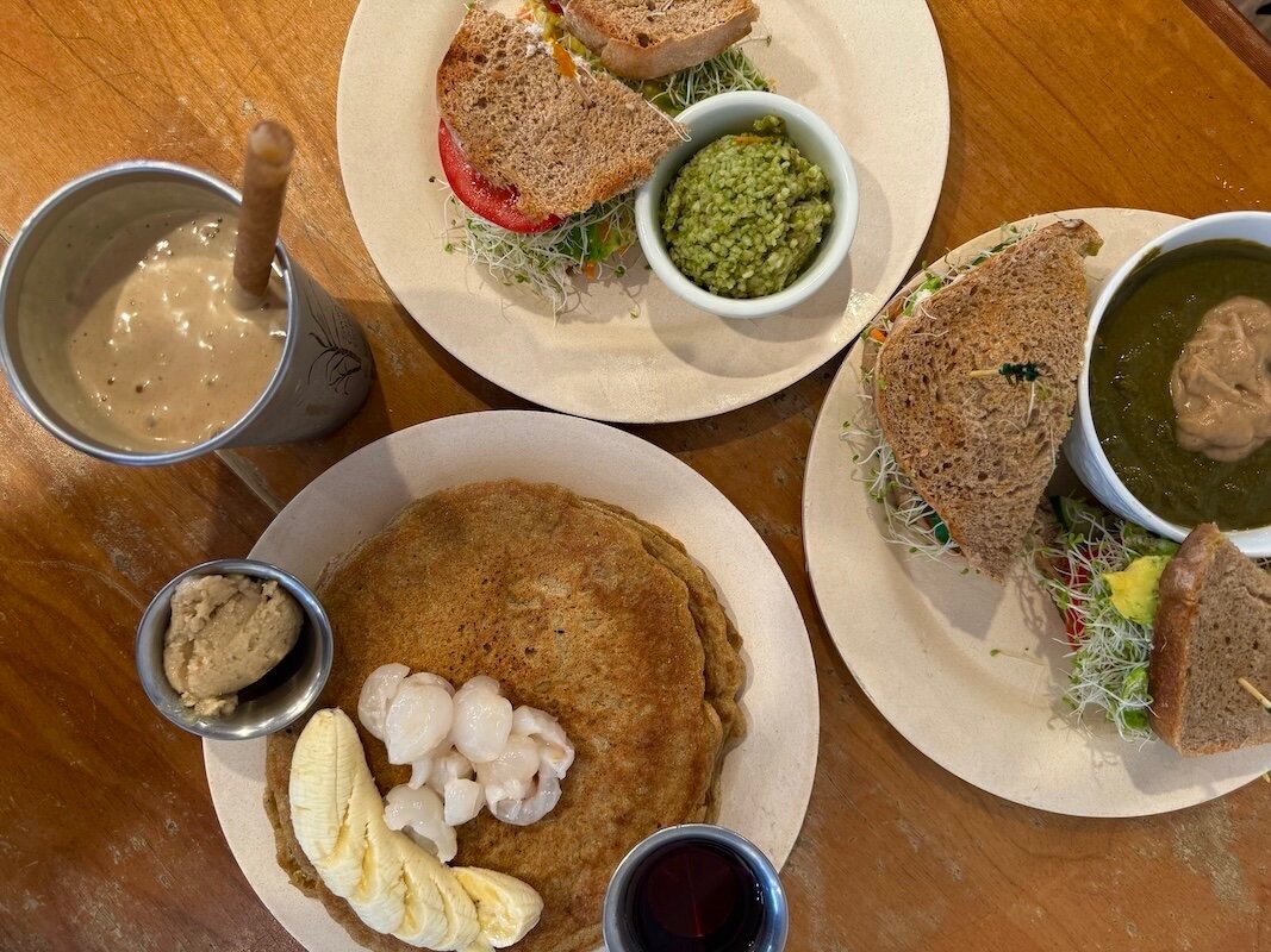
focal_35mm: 24
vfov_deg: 56.8
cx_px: 636
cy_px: 476
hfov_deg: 71.6
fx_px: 881
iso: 160
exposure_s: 1/60
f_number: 1.78
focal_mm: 6.76
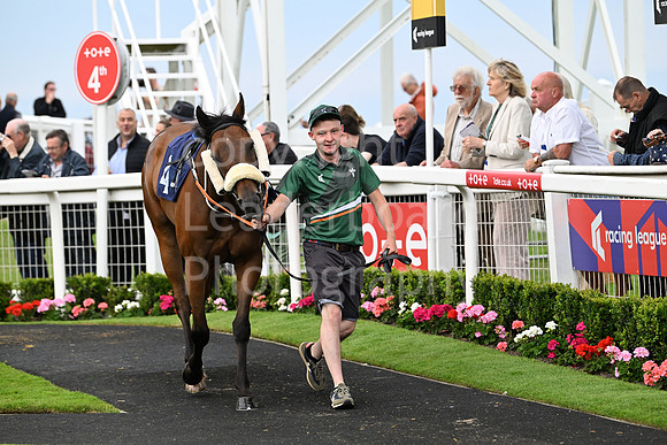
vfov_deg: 8.6
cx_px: 334
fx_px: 2965
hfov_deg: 12.8
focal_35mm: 160
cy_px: 222
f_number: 4.5
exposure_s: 1/1600
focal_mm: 160
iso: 1250
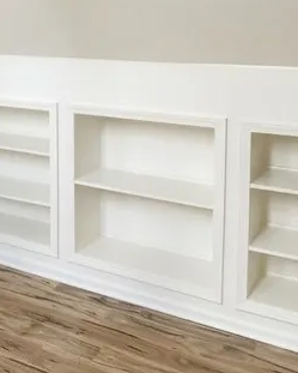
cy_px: 80
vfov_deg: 40.5
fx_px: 485
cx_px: 57
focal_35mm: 44
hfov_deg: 33.1
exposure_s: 1/60
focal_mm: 2.2
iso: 125
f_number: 2.2
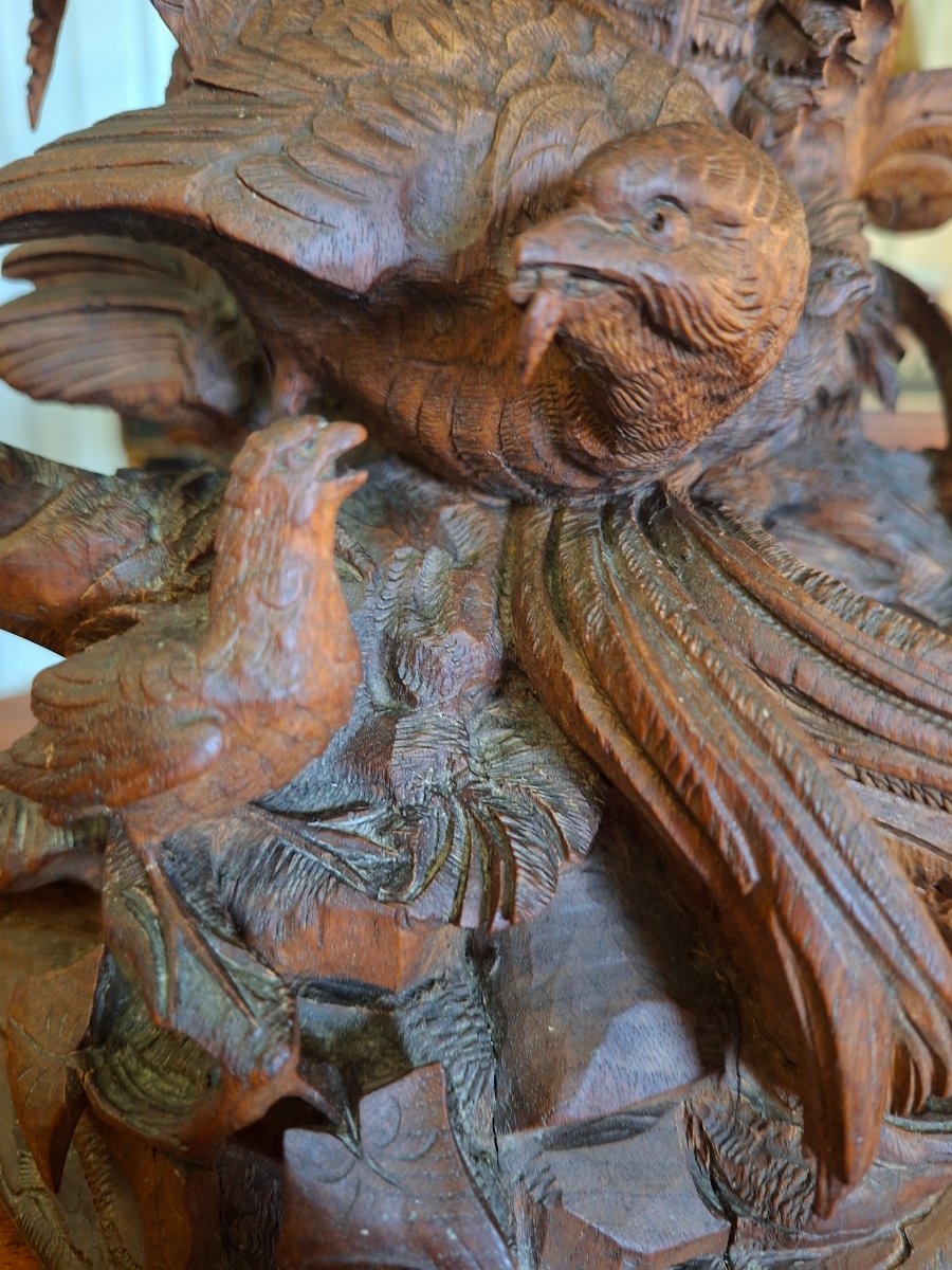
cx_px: 476
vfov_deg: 73.9
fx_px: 843
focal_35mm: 23
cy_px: 635
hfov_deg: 58.9
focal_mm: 5.54
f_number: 1.8
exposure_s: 1/25
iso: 400
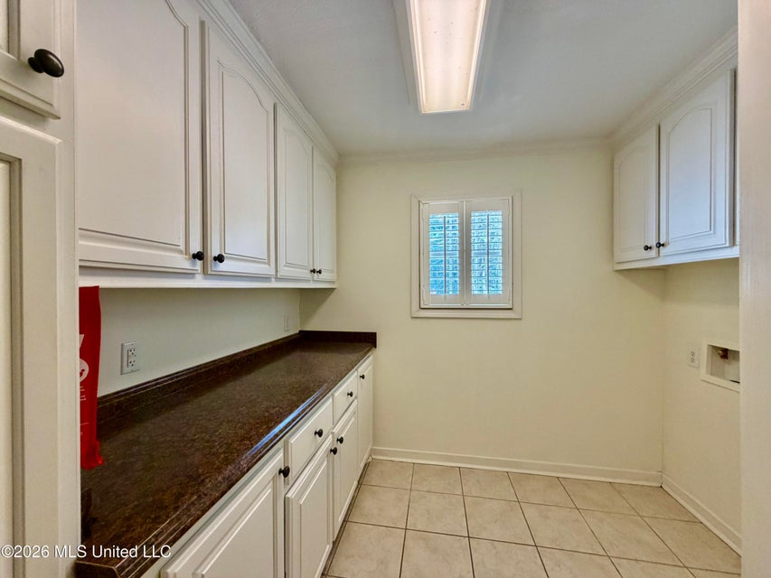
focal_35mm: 14
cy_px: 289
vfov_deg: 85.7
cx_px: 386
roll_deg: +0.5
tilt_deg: -0.1
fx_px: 312
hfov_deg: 102.1
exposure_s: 1/120
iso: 250
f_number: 2.2
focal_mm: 2.22
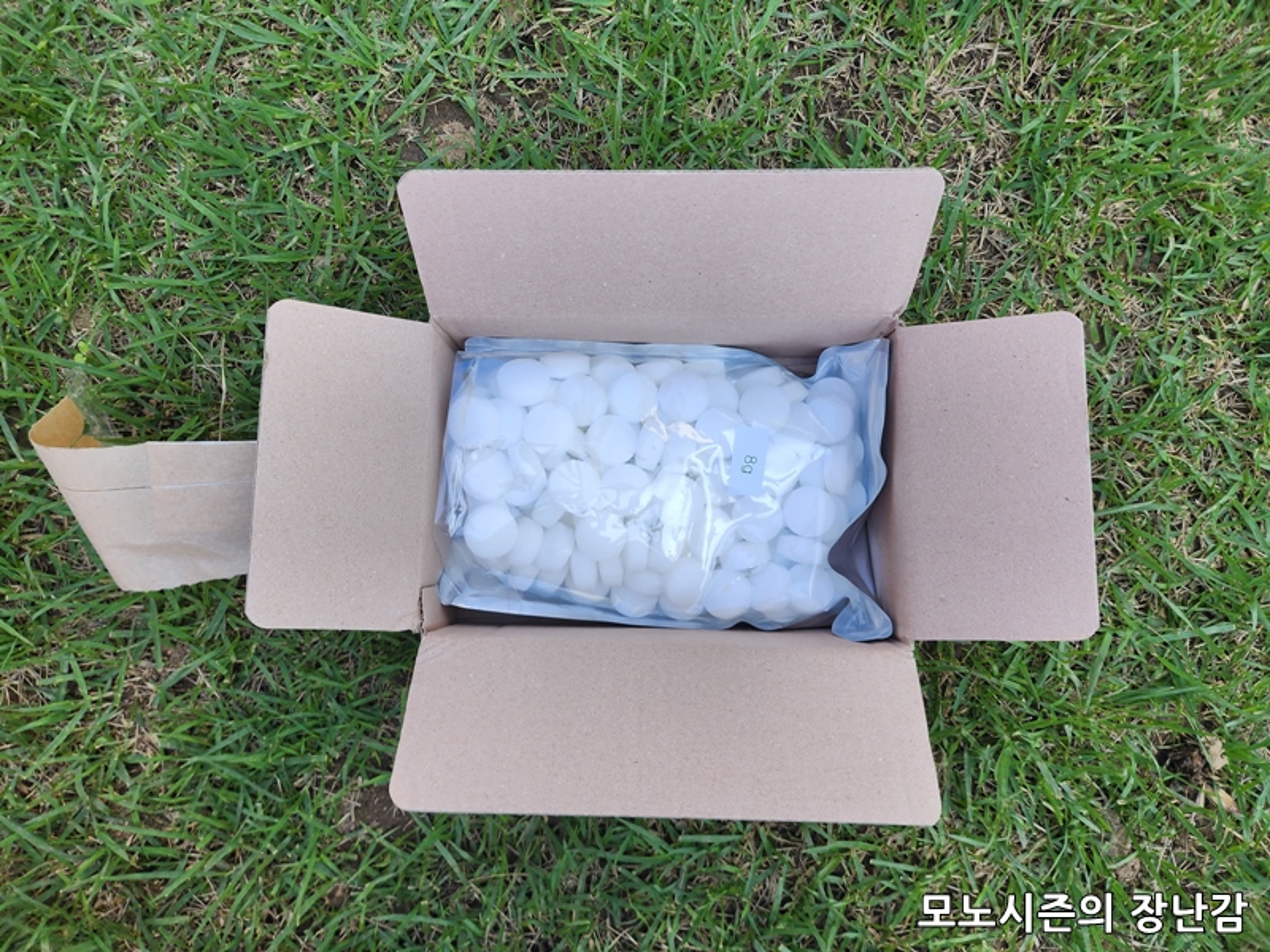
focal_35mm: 23
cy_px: 476
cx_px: 635
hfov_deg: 73.9
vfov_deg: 58.9
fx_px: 844
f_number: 1.8
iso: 20
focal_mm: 6.4
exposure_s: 1/180
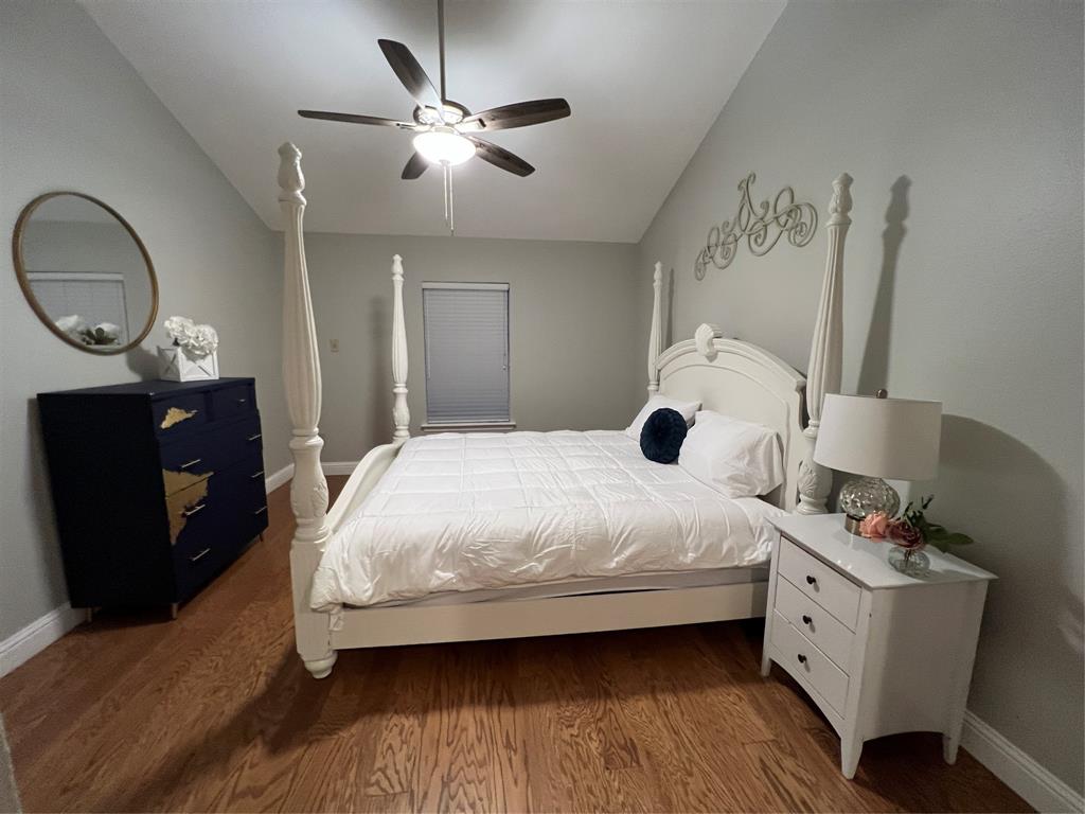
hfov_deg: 106.2
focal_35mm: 13
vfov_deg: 89.9
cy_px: 407
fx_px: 407
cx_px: 542
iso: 320
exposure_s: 1/60
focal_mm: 1.57
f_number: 1.8
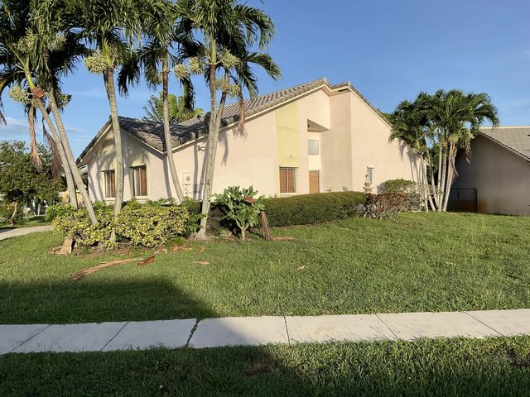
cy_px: 198
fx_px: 444
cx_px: 265
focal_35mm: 29
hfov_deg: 61.7
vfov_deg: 48.2
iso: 16
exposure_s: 1/1848
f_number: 1.8
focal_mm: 3
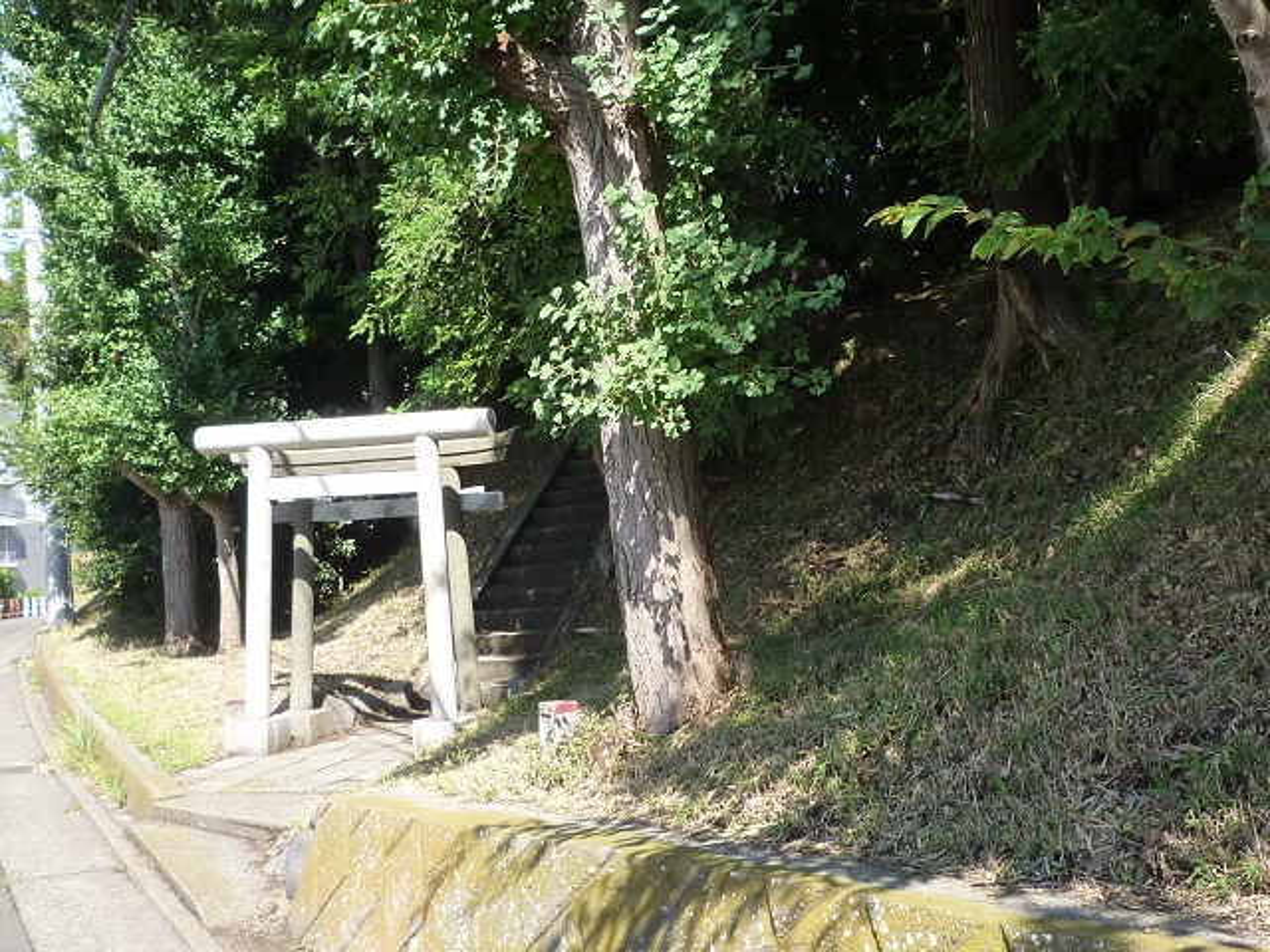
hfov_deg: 49.0
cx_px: 635
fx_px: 1394
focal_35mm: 38
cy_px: 476
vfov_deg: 37.7
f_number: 2.8
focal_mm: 4.4
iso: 125
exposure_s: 1/320
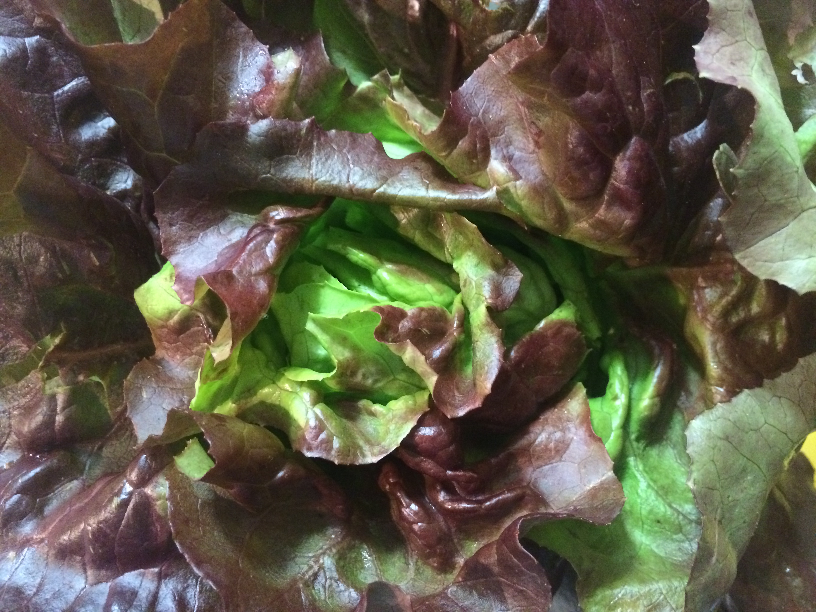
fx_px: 684
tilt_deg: -56.4
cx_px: 408
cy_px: 306
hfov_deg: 61.7
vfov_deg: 48.2
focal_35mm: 29
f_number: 2.2
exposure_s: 1/15
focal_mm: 4.15
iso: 400
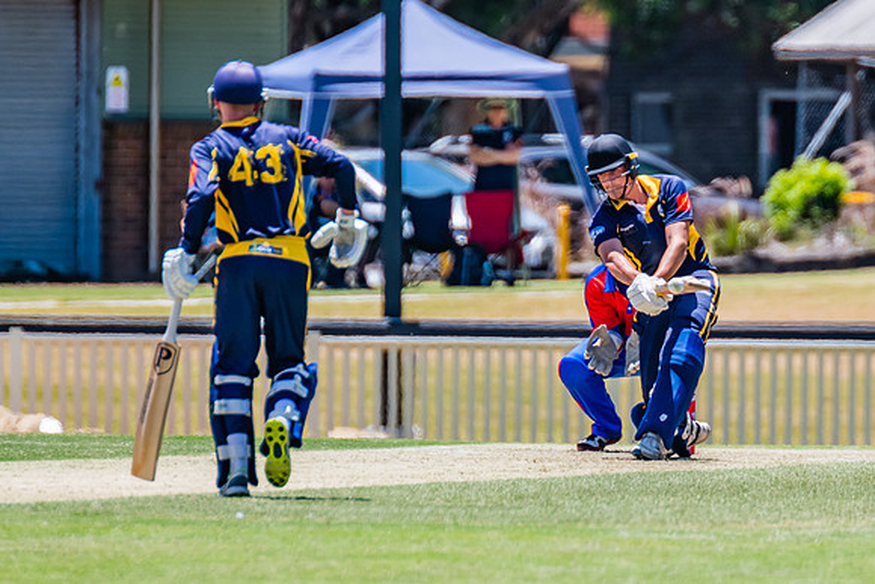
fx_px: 21331
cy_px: 256
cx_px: 644
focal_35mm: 877
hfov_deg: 2.3
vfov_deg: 1.6
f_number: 6.3
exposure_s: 1/2000
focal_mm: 550
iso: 640
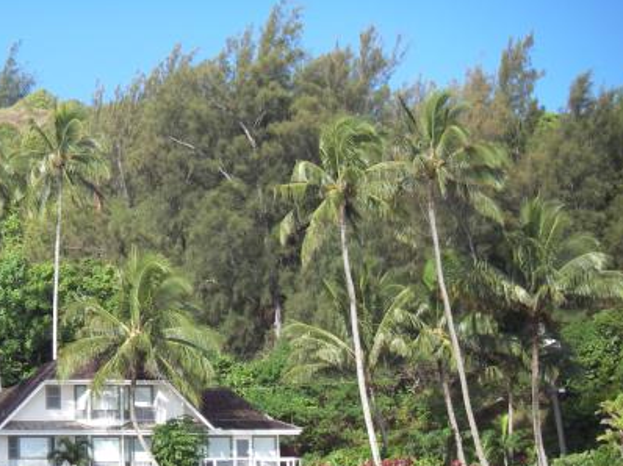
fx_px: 1709
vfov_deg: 15.5
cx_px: 163
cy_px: 336
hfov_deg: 20.5
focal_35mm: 95
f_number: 3.7
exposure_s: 1/640
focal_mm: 10.5
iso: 100
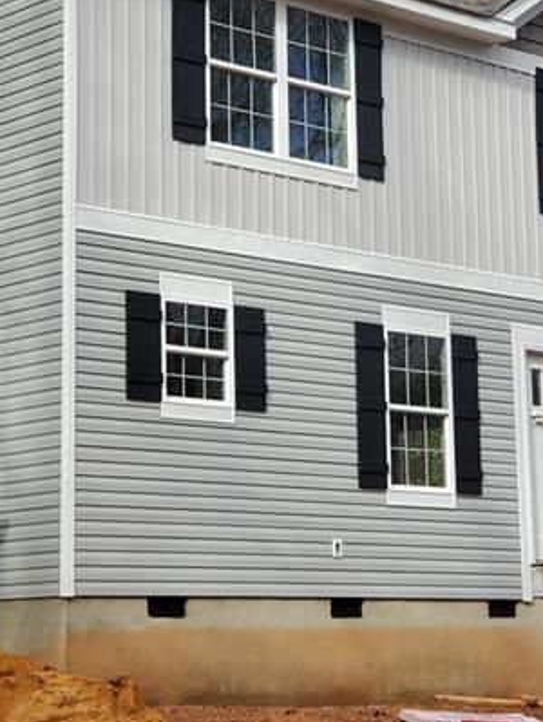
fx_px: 2088
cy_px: 242
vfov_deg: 19.6
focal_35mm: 100
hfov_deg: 14.8
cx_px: 304
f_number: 2.4
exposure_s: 1/361
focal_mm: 6
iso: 50
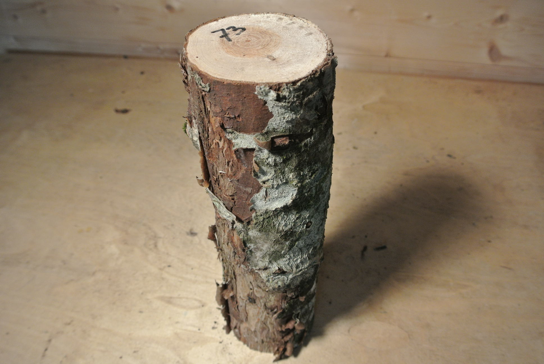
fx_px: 454
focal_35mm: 30
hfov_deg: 61.9
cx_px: 272
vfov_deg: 43.7
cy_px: 182
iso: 450
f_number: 3.5
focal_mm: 11.4
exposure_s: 1/60
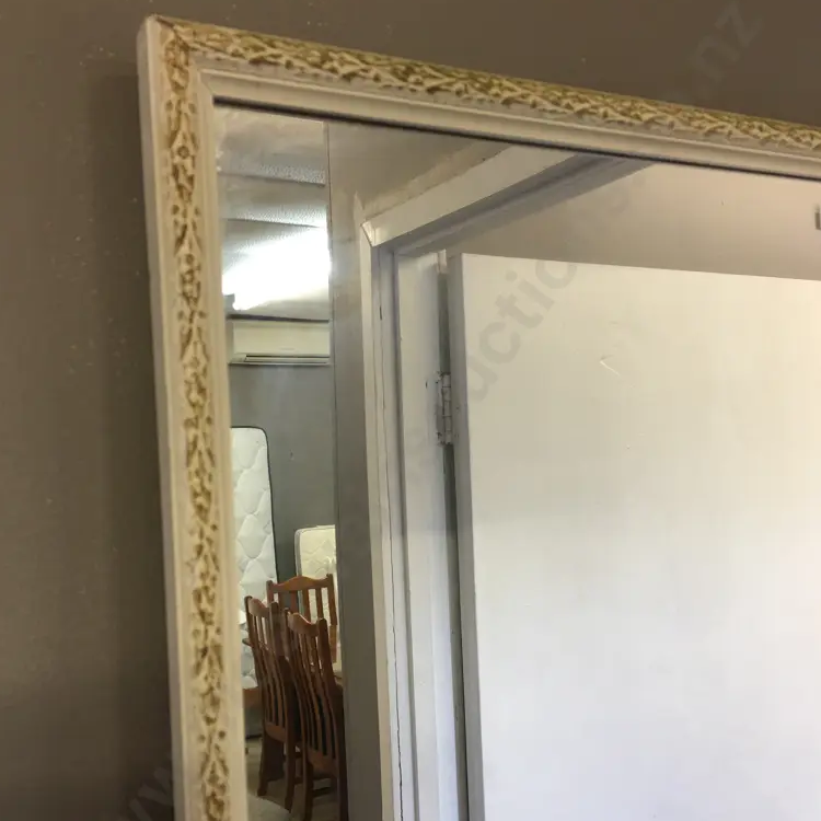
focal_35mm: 35
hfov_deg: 47.2
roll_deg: +1.9
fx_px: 939
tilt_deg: +0.9
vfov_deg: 47.1
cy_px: 459
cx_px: 412
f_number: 2.2
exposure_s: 1/33
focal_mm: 4.15
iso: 40
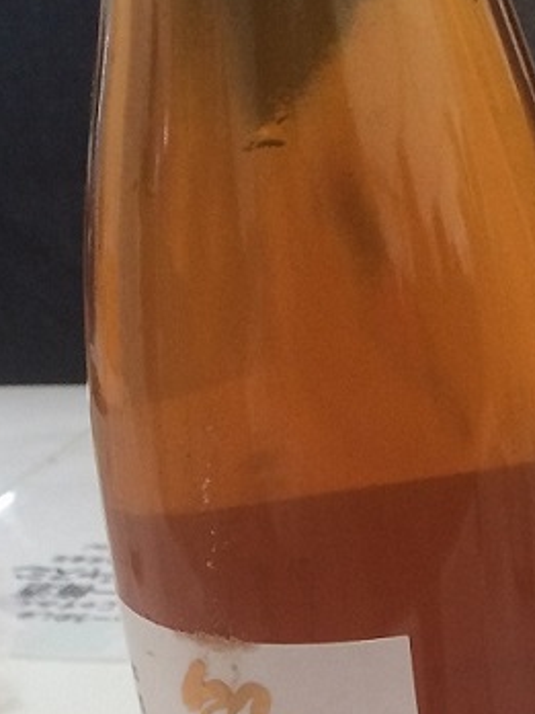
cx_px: 303
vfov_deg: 20.2
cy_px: 889
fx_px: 1855
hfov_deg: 16.4
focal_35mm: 90
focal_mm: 4.12
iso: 50
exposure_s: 1/30
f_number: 2.2
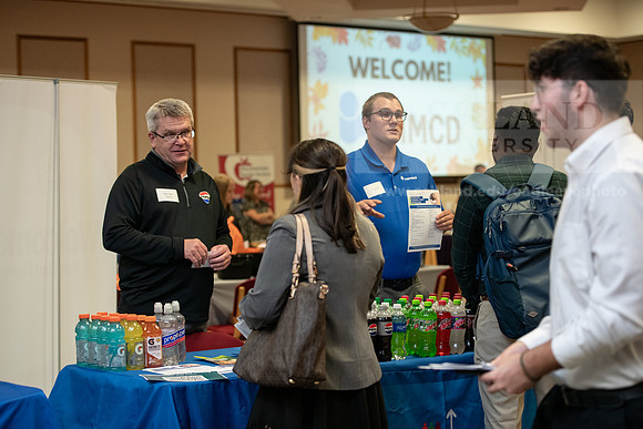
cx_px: 322
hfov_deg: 28.8
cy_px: 214
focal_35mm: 70
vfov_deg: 19.5
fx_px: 1251
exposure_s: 1/200
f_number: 2.8
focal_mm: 70
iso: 1600
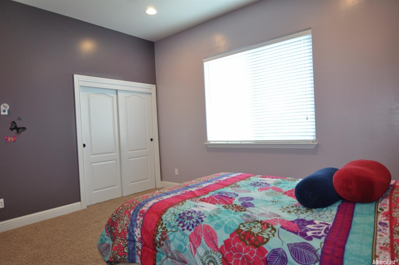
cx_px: 200
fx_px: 249
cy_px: 132
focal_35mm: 22
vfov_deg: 56.0
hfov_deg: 77.4
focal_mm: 15
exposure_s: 1/125
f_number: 2.8
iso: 800
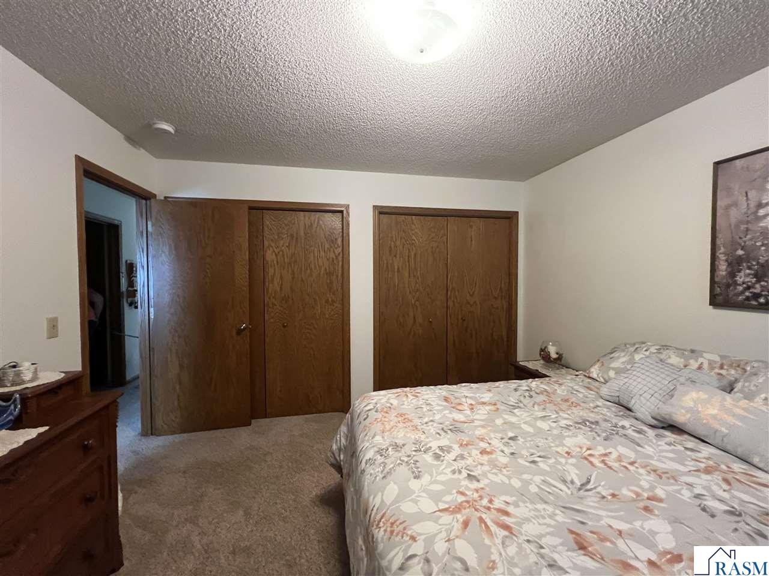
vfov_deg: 89.9
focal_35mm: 13
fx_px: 289
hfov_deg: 106.2
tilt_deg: -2.3
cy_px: 288
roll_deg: +1.3
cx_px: 384
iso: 640
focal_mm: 1.57
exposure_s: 1/60
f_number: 1.8
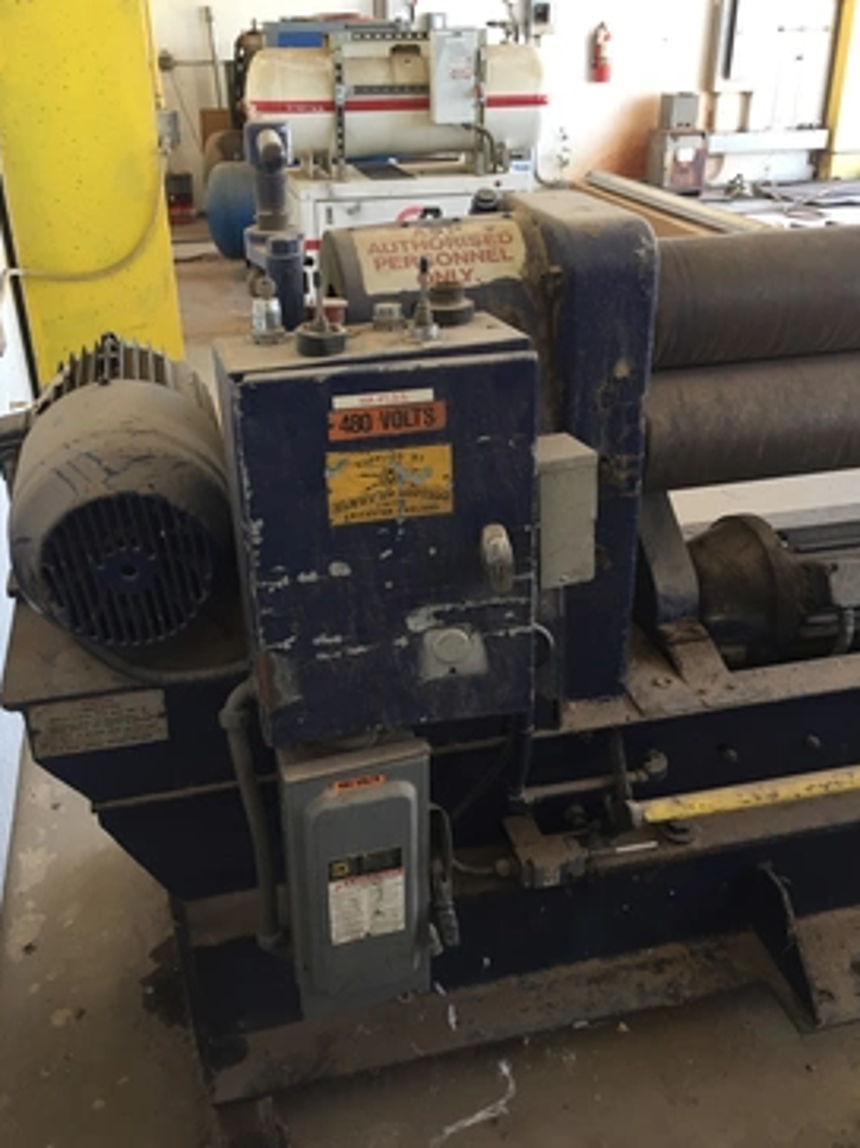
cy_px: 553
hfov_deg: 44.1
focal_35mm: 32
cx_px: 405
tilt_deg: -25.3
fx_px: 1061
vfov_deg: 56.8
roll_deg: +1.0
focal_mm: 4.15
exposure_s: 1/40
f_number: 2.2
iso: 32
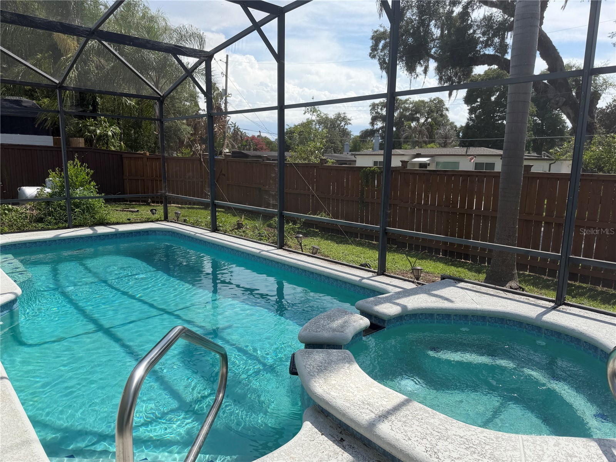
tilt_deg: -9.8
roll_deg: -0.9
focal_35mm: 24
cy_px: 231
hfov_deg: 71.6
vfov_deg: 56.8
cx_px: 308
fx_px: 427
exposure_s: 1/3279
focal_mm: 6.76
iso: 80
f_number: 1.78
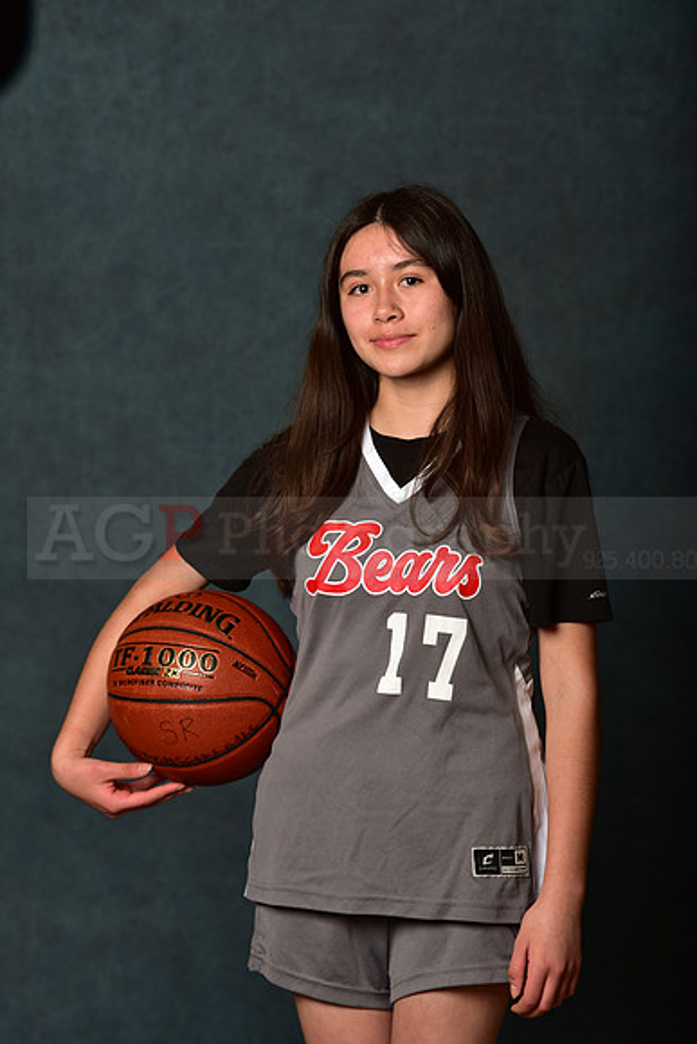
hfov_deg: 9.2
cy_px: 522
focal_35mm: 150
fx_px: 4353
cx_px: 348
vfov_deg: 13.7
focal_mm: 150
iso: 200
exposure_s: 1/250
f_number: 5
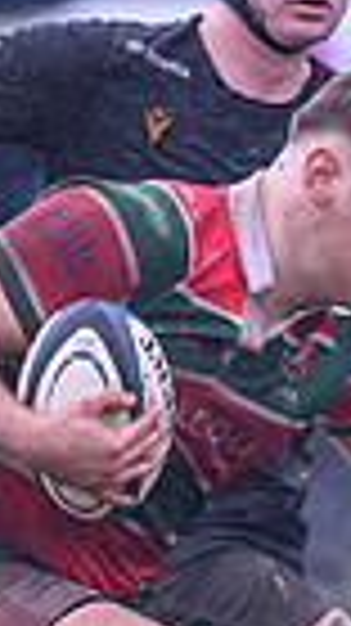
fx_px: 38523
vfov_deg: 0.9
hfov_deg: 0.5
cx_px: 545
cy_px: 774
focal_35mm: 2324
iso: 3200
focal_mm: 400
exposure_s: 1/2500
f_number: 3.5
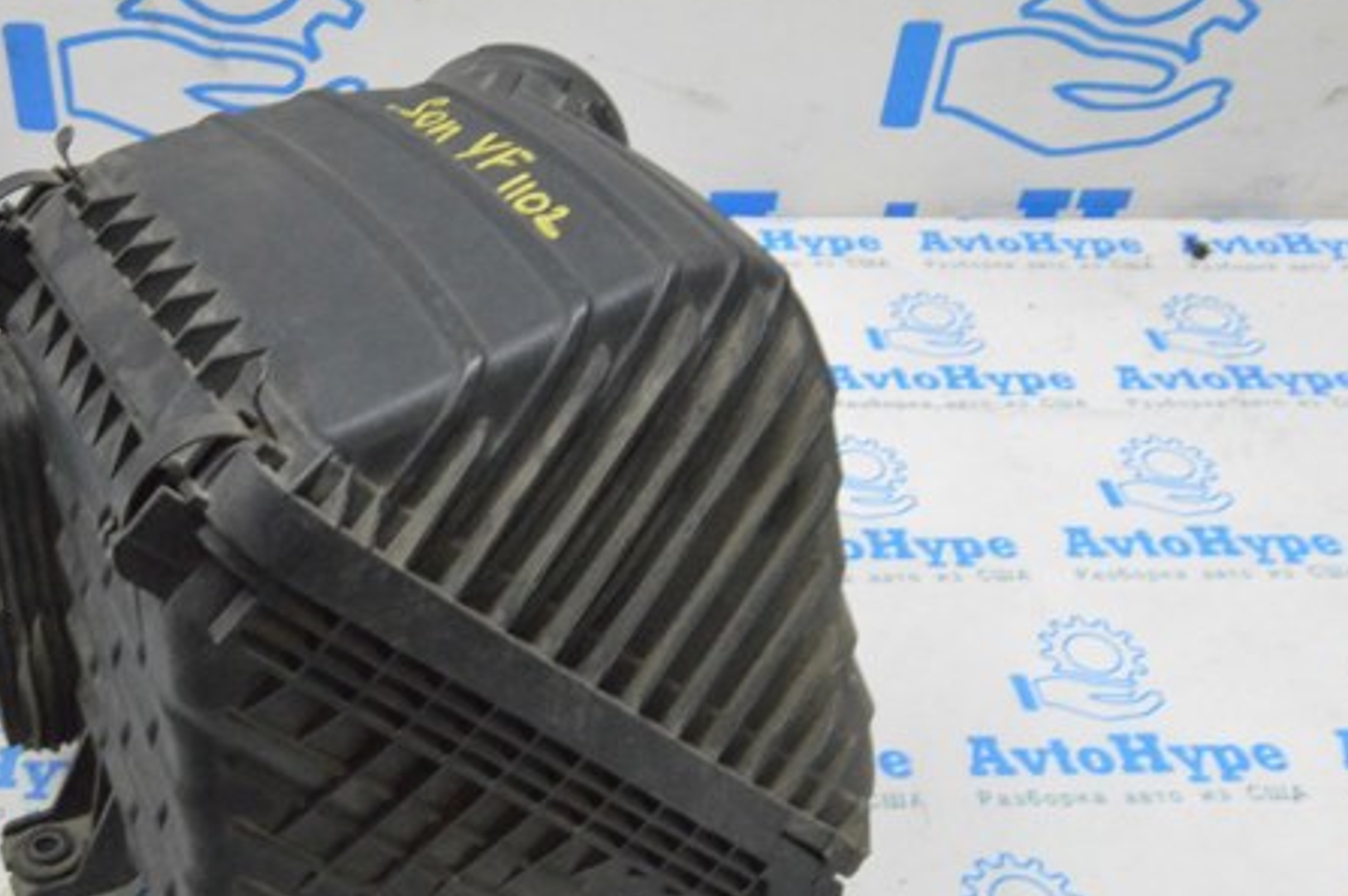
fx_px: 1608
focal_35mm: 43
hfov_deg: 44.5
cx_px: 401
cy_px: 499
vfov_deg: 31.1
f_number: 20
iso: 6400
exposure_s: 1/15
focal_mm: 20
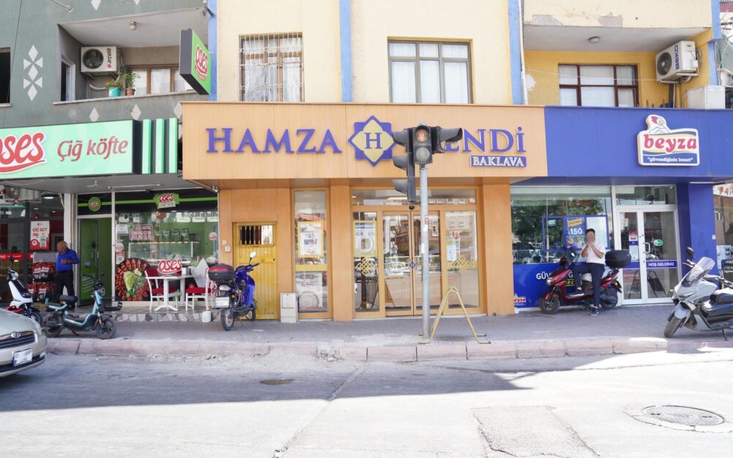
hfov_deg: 62.9
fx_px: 599
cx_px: 363
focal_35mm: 30
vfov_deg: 41.8
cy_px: 213
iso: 500
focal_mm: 29
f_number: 10
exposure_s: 1/100
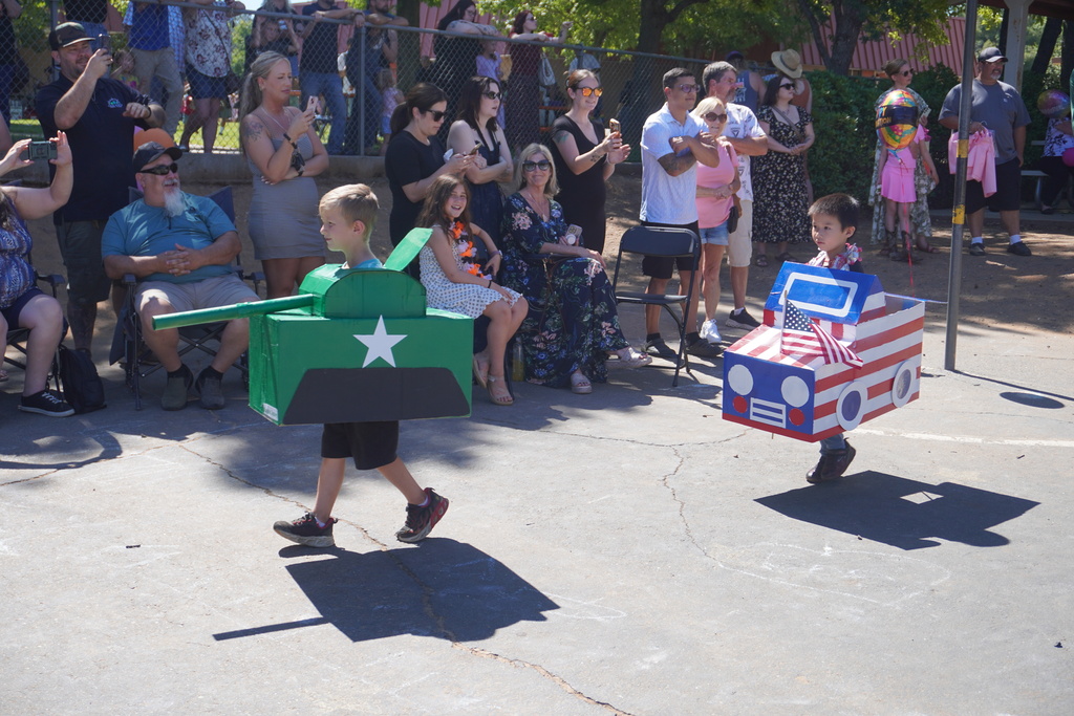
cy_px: 358
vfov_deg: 31.9
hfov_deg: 46.4
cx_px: 537
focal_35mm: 42
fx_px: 1253
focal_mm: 28
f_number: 5
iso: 100
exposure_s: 1/400
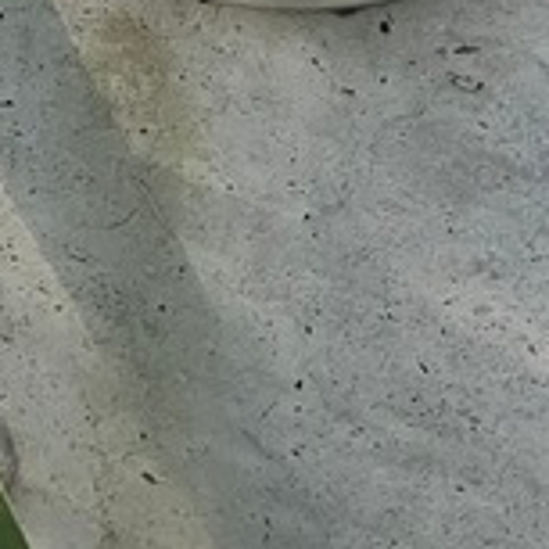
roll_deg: -1.8
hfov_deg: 4.9
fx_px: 6388
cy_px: -11
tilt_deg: -43.9
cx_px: 151
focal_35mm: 356
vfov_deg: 4.9
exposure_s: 1/121
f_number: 2.8
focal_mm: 9
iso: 64
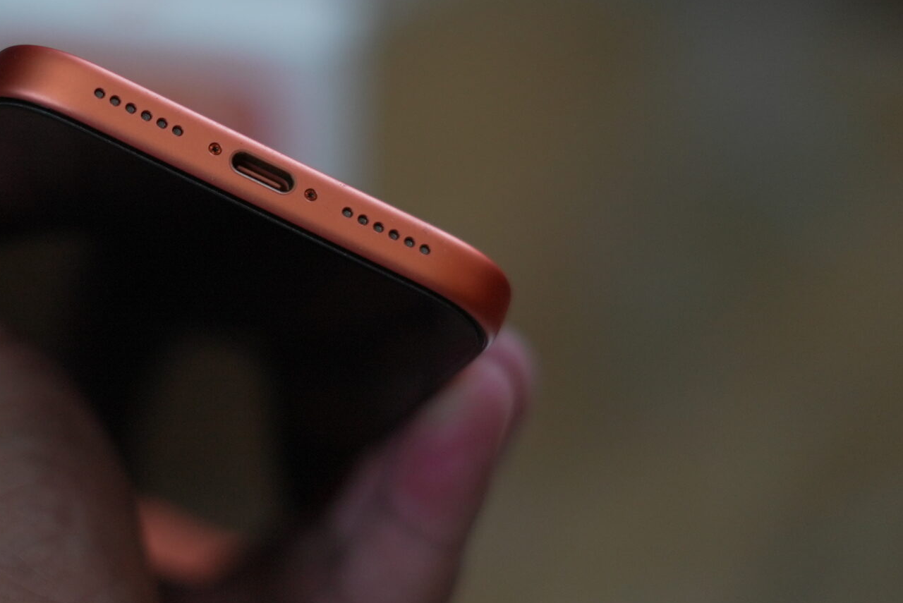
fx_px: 2510
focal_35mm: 100
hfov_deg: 20.2
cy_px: 166
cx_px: 215
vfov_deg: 13.7
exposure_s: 1/100
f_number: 1.8
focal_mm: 50
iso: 1250
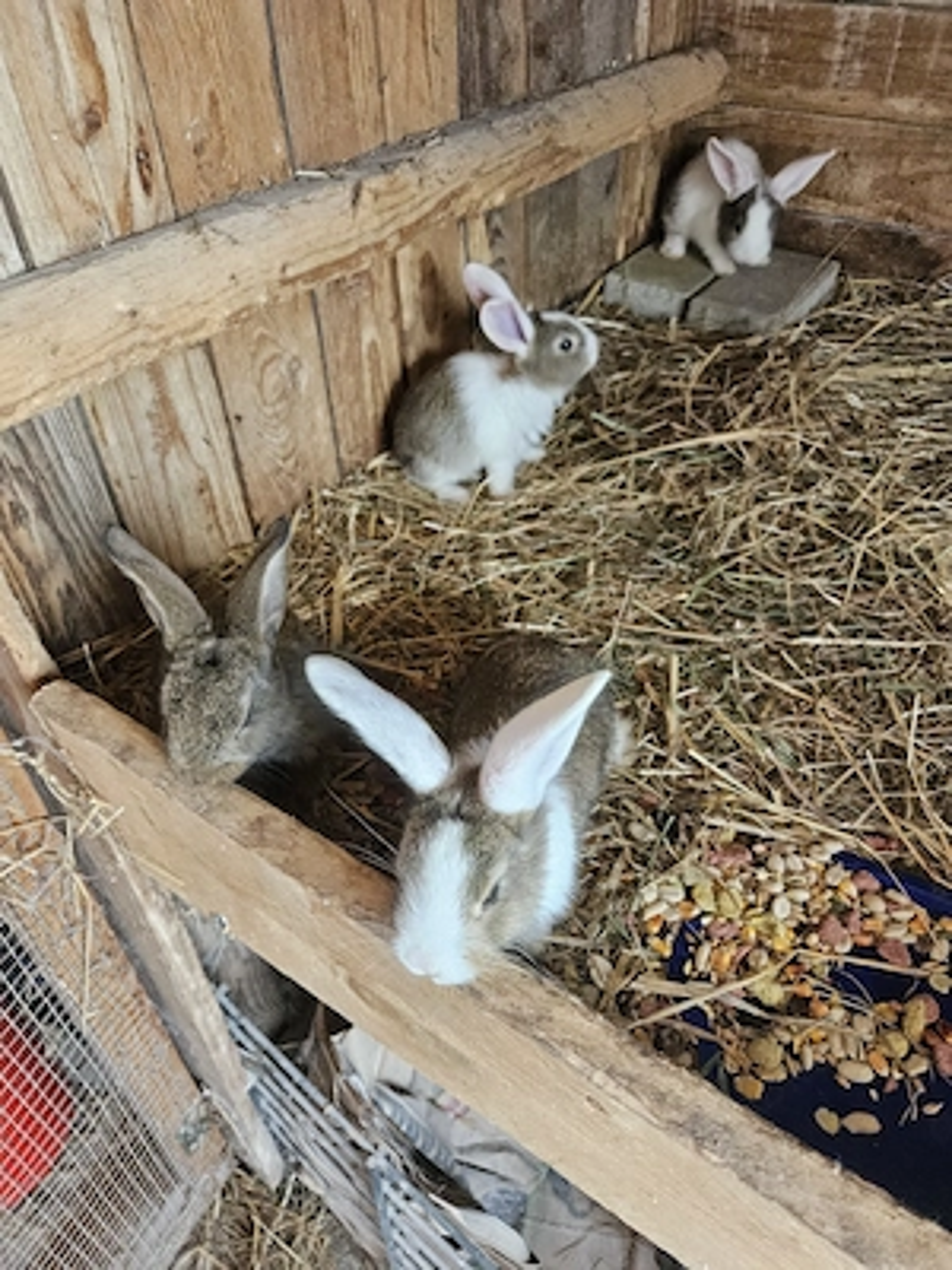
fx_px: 843
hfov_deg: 58.9
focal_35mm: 23
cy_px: 635
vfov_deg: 73.9
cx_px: 476
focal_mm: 5.4
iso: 800
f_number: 1.8
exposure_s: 1/200
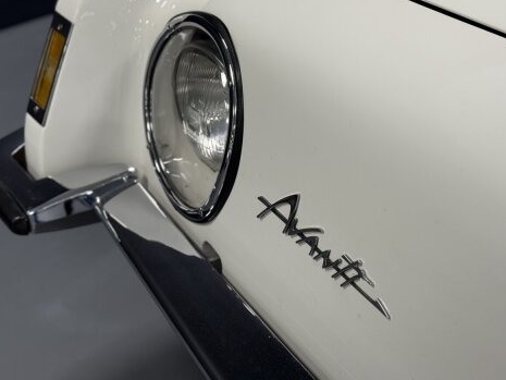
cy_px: 171
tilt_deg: -35.3
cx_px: 251
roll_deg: +1.1
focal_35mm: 66
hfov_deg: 29.4
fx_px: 965
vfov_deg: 22.3
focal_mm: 6.76
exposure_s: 1/116
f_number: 1.78
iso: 125
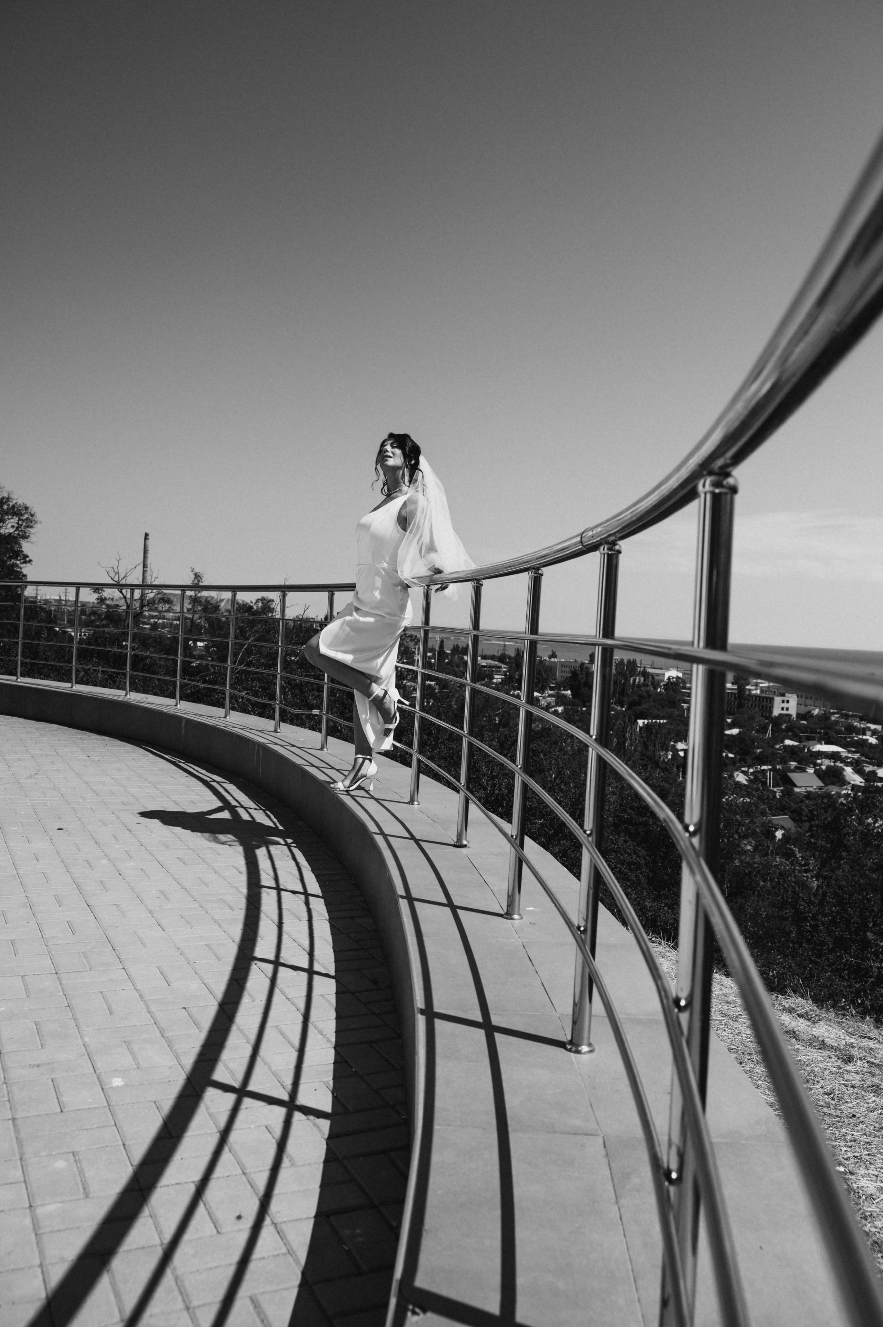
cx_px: 442
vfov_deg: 61.1
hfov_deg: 42.9
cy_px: 664
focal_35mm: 30
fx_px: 1124
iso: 200
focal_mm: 30.5
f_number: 5.6
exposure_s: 1/3200
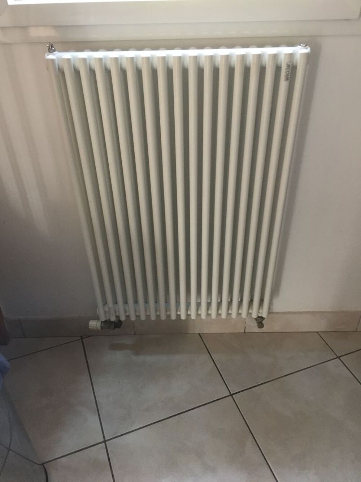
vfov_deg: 61.7
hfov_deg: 48.2
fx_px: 403
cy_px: 241
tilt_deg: -38.2
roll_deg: +1.4
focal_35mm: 29
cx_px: 180
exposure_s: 1/33
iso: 160
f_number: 2.2
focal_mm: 4.15
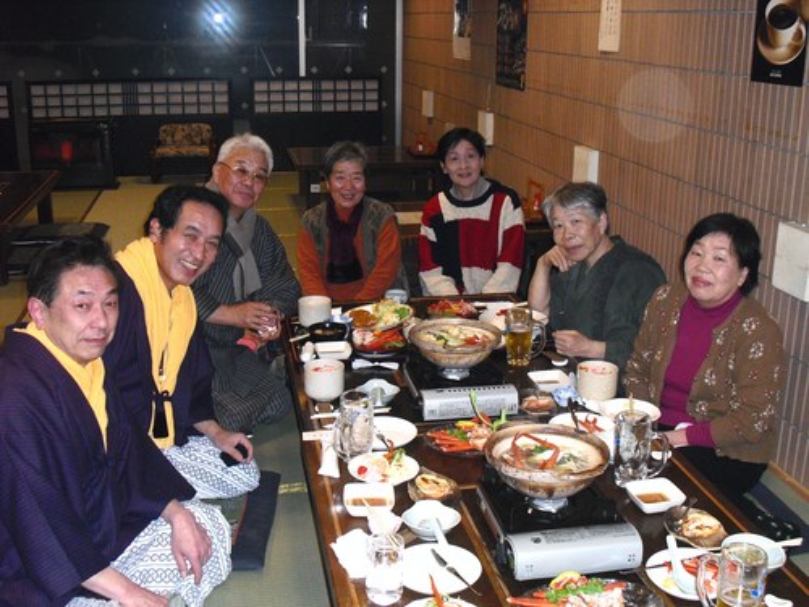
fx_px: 1028
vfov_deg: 32.9
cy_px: 304
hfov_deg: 42.9
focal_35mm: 44
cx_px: 404
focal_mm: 7.7
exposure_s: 1/60
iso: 400
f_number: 3.4
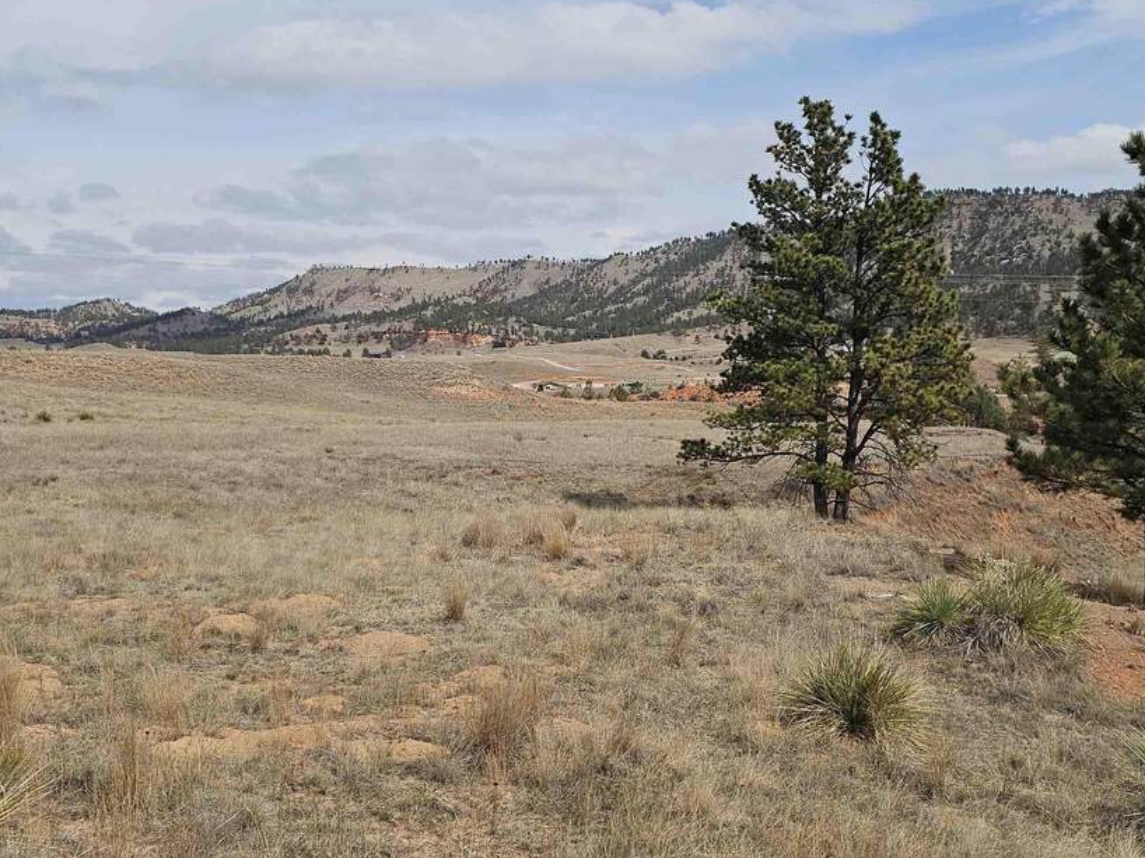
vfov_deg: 39.6
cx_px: 673
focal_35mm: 36
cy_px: 452
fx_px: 1190
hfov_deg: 51.1
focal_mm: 6.3
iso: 12
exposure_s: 1/1636
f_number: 1.7
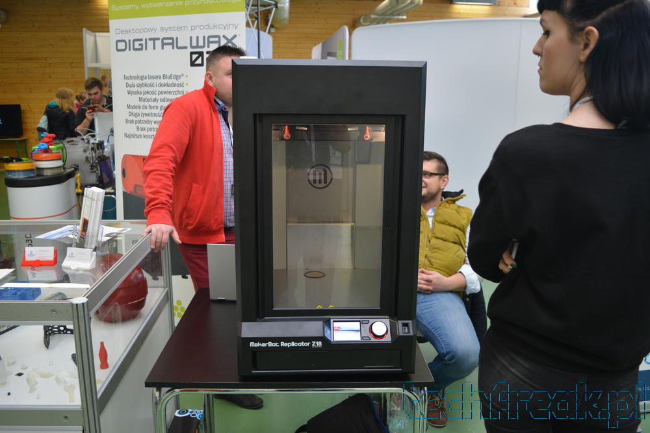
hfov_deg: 59.5
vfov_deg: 41.7
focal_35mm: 32
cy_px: 216
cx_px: 325
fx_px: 569
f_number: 4
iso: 450
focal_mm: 21
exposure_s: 1/60
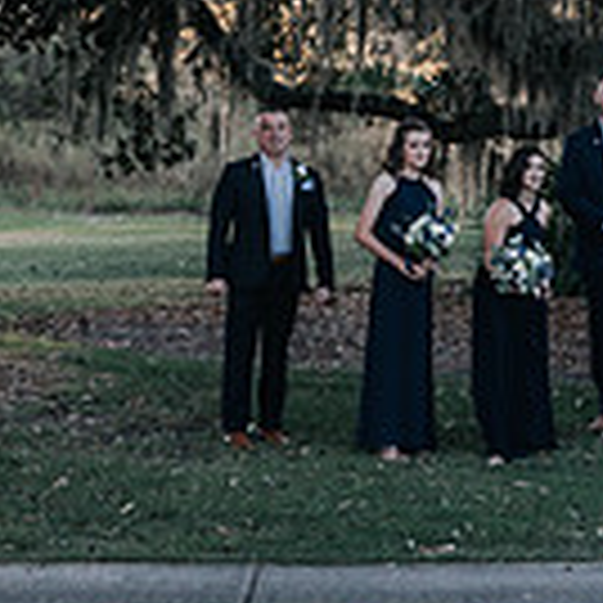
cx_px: 1193
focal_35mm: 176
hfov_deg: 9.3
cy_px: 127
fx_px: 3469
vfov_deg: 9.9
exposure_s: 1/200
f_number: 4.5
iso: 200
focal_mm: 40
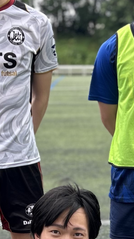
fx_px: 689
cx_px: 90
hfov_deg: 11.1
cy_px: 244
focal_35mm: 109
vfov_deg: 19.0
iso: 50
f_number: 1.5
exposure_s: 1/748
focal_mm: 5.7
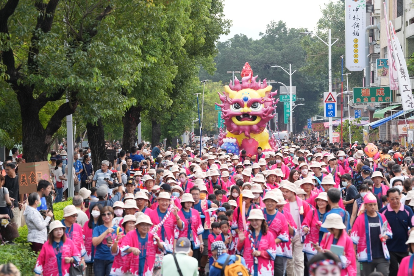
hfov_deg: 15.3
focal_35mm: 134
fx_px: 1541
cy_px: 138
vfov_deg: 10.2
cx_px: 207
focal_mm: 134
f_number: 5
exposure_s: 1/800
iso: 500
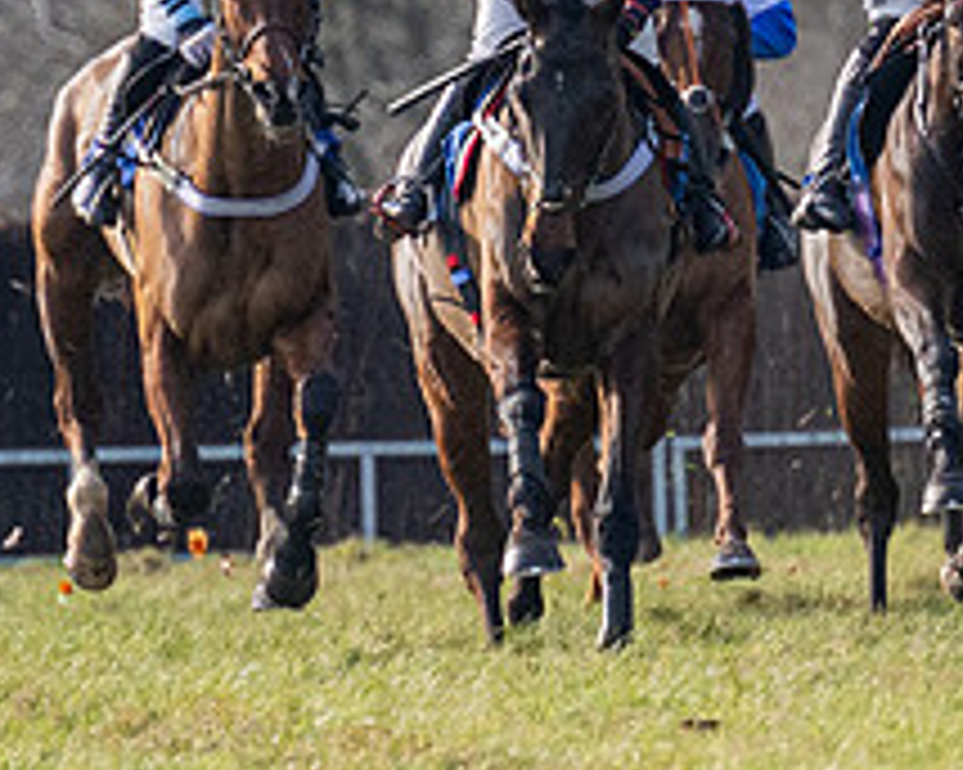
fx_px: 46265
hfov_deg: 1.2
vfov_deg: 1.0
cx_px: 1190
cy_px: 349
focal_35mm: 1624
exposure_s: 1/2500
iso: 400
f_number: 4
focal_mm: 260
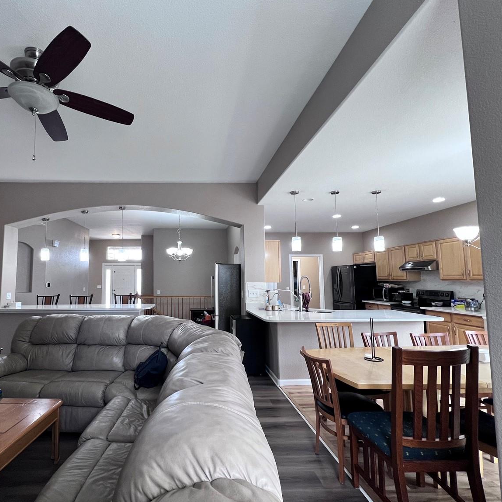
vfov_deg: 87.4
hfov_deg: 86.3
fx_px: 263
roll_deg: +0.3
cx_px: 200
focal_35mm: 16
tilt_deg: +4.7
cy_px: 258
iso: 200
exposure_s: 1/120
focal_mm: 1.57
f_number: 1.8
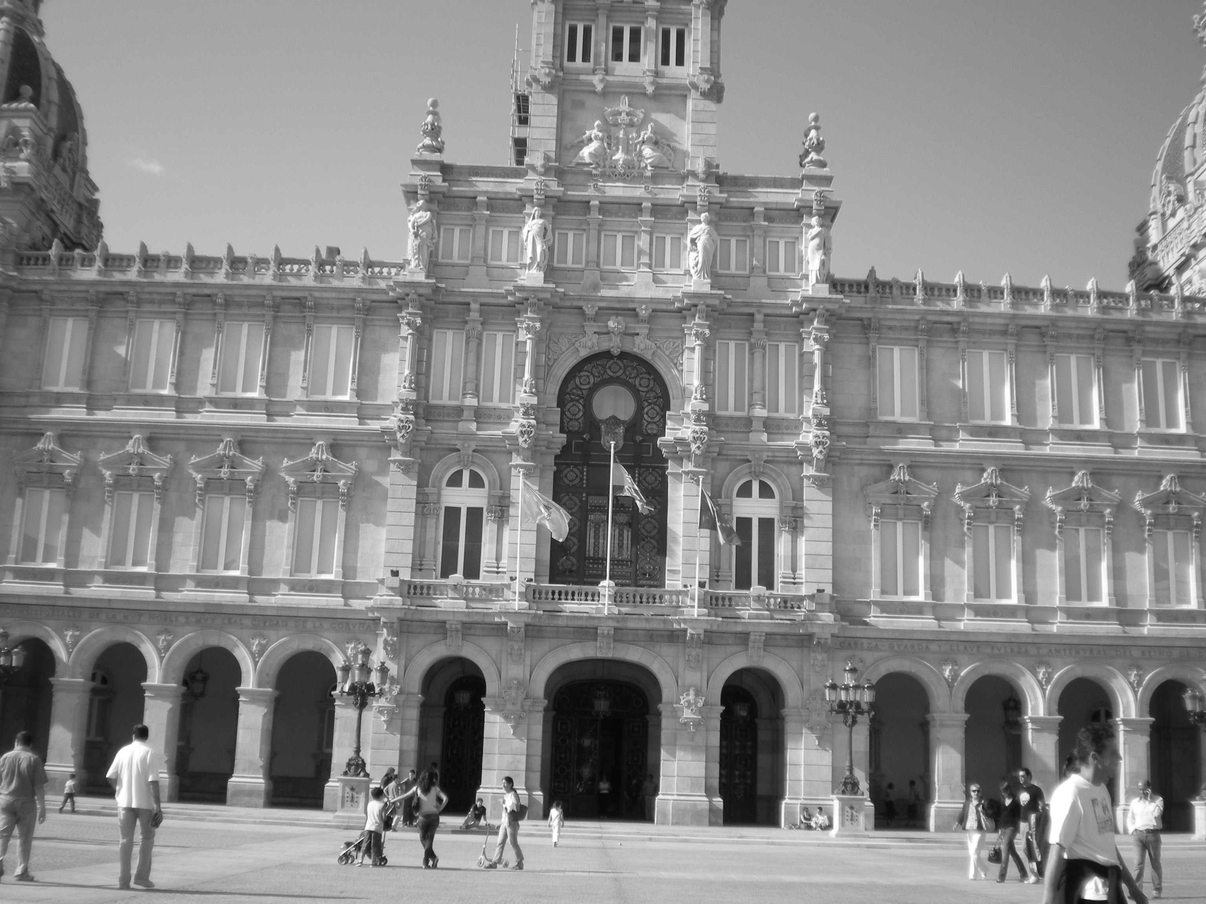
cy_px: 452
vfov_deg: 37.7
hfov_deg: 49.0
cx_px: 603
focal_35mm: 38
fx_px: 1324
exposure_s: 1/260
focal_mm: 6.3
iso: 64
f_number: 4.6
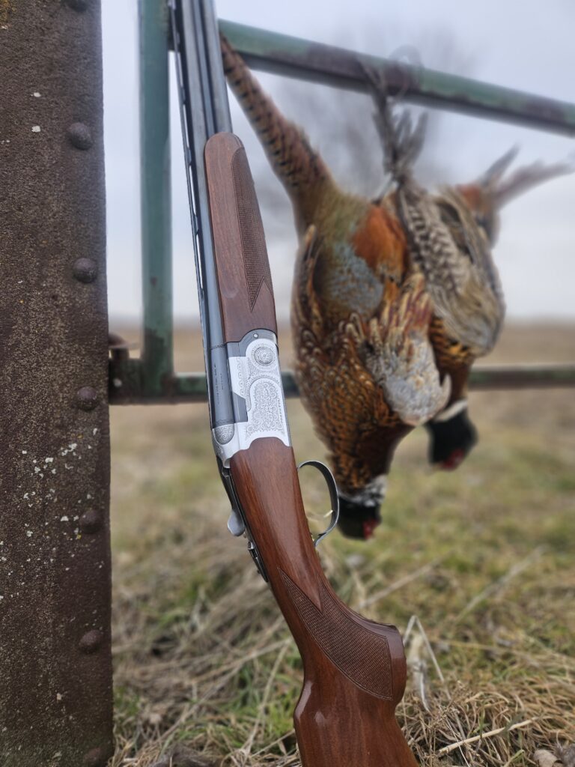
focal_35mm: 23
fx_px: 509
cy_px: 384
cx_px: 288
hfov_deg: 58.9
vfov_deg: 73.9
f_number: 1.8
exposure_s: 1/383
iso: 50
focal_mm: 5.4
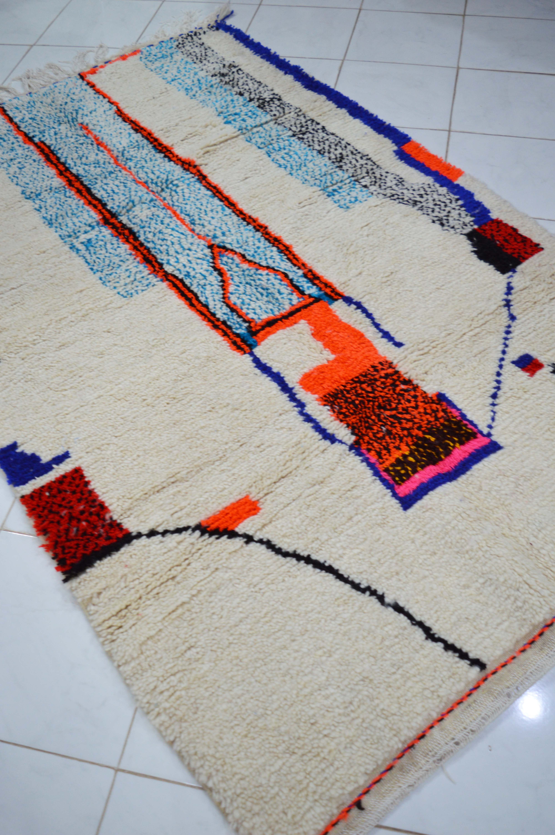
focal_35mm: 33
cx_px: 278
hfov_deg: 39.9
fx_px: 764
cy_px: 418
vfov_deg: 57.3
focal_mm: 22
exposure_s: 1/40
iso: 400
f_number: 3.8
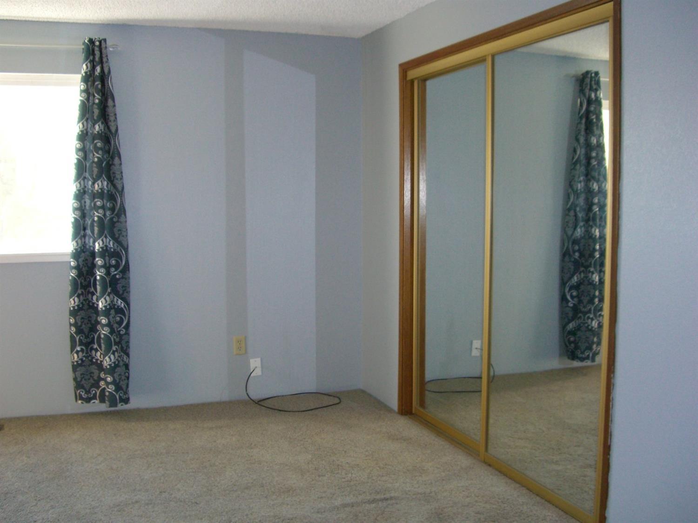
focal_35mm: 38
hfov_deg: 49.0
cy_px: 262
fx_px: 766
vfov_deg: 37.7
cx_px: 349
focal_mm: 7.9
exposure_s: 1/60
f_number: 2.8
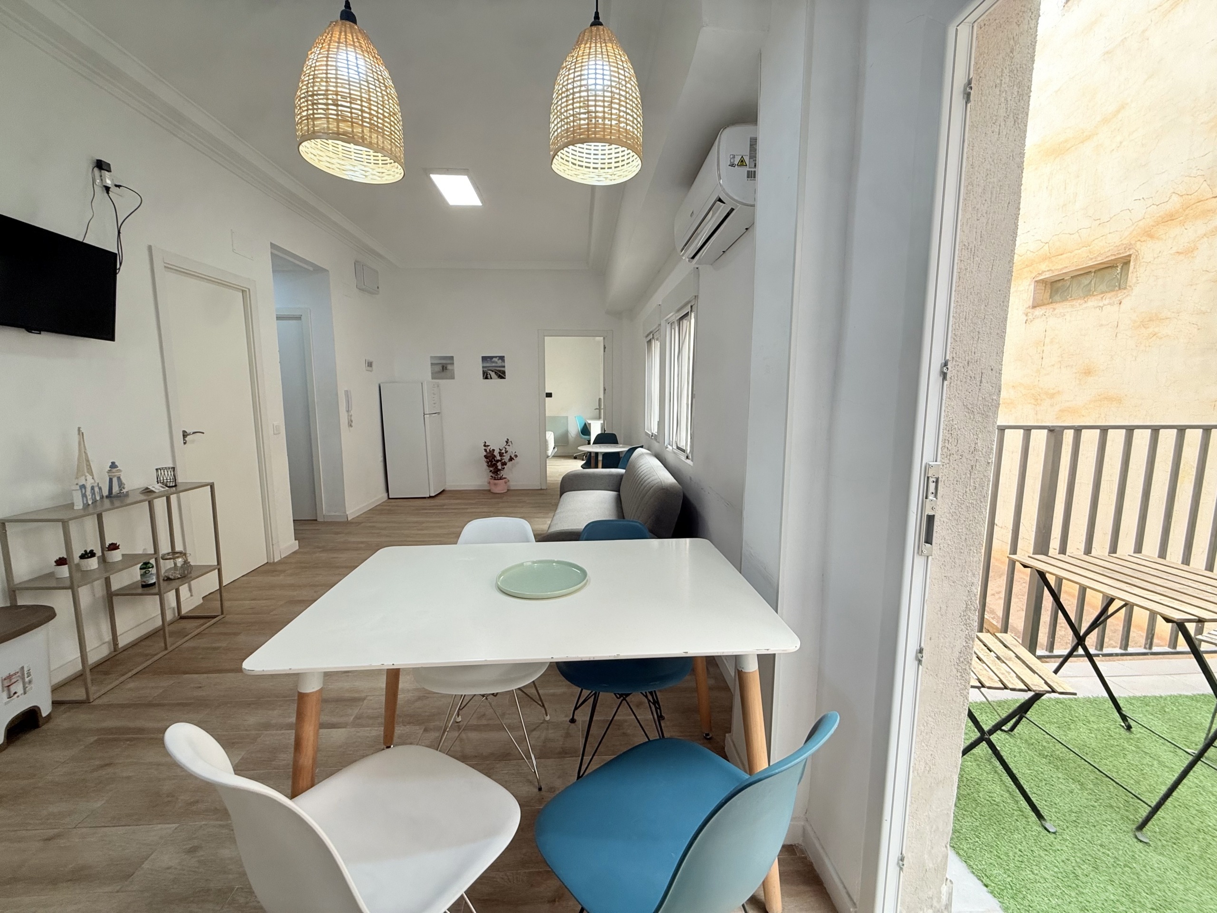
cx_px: 608
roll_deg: -0.3
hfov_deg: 102.1
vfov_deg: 85.7
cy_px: 456
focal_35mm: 14
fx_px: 492
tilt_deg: -7.9
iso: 80
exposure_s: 1/100
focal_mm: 2.22
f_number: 2.2
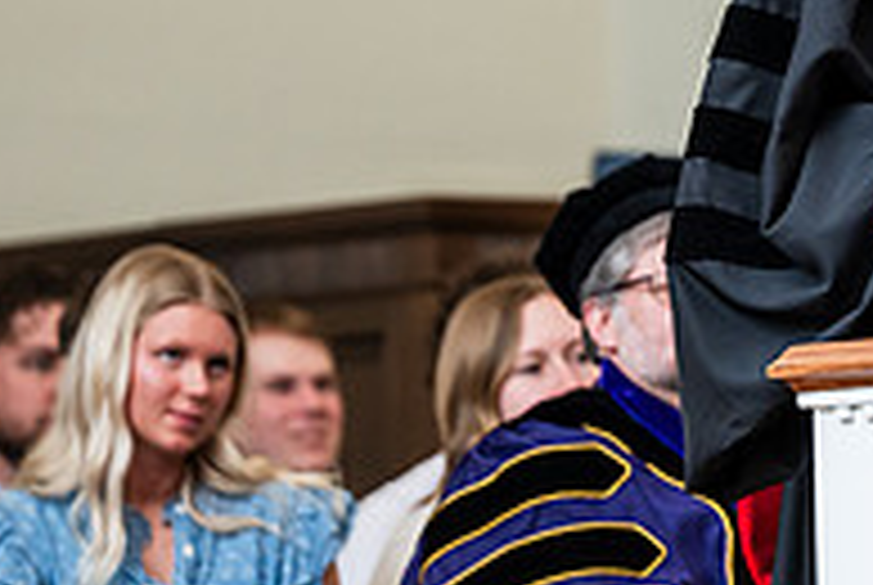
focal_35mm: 537
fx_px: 13042
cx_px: 1017
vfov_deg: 2.6
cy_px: 65
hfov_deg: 3.8
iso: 1600
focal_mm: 180
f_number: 3.5
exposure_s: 1/200
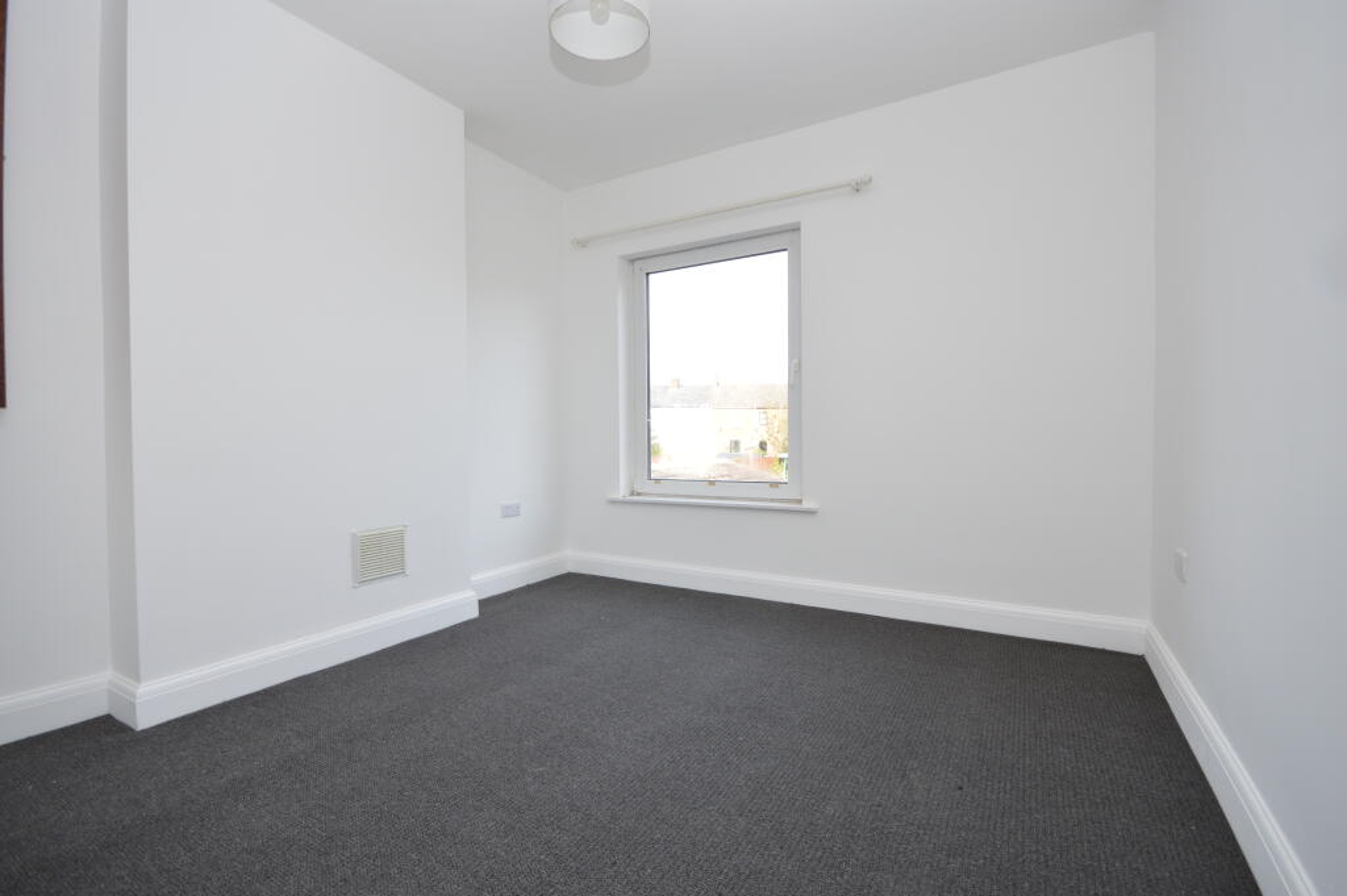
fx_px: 561
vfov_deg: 77.2
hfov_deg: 100.4
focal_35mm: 15
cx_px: 674
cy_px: 448
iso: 320
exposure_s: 1/125
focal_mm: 10
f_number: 5.6
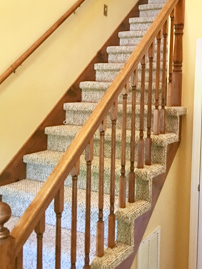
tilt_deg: -2.8
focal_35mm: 45
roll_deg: -1.2
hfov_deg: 32.1
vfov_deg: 42.0
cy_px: 117
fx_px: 350
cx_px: 122
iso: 64
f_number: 2.2
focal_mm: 4.15
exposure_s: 1/4
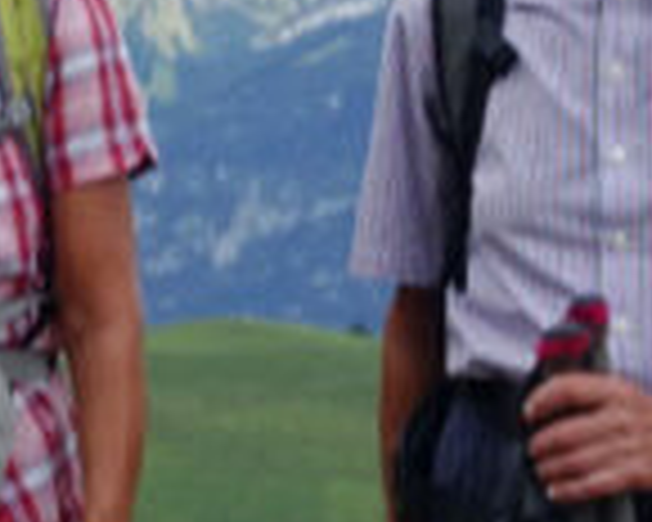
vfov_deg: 7.5
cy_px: 324
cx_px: -274
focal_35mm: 207
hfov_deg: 9.1
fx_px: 3994
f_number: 4
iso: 80
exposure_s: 1/400
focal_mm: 5.09
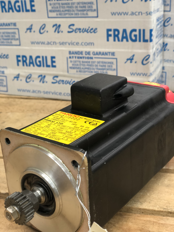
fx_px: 349
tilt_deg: -20.2
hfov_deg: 28.0
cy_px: 116
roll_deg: +2.1
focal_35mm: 52
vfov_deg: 36.8
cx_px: 87
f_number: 2.4
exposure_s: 1/25
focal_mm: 6
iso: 125
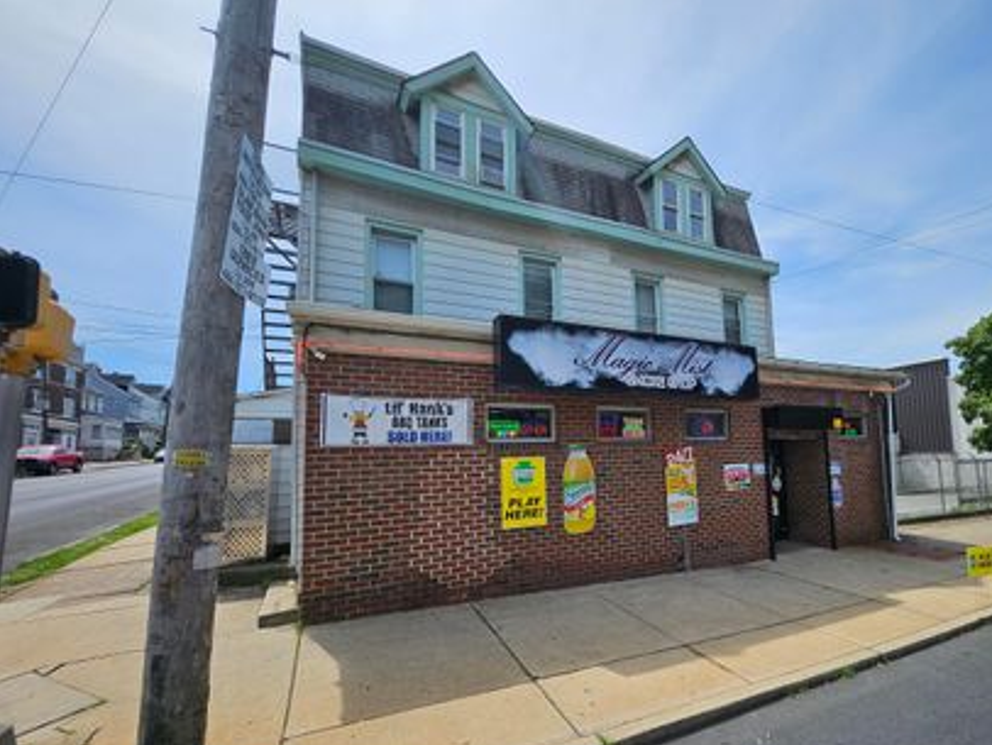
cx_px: 608
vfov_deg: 77.9
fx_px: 459
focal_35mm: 16
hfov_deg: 92.9
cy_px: 414
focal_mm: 1.74
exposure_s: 1/1542
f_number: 2.2
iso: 32
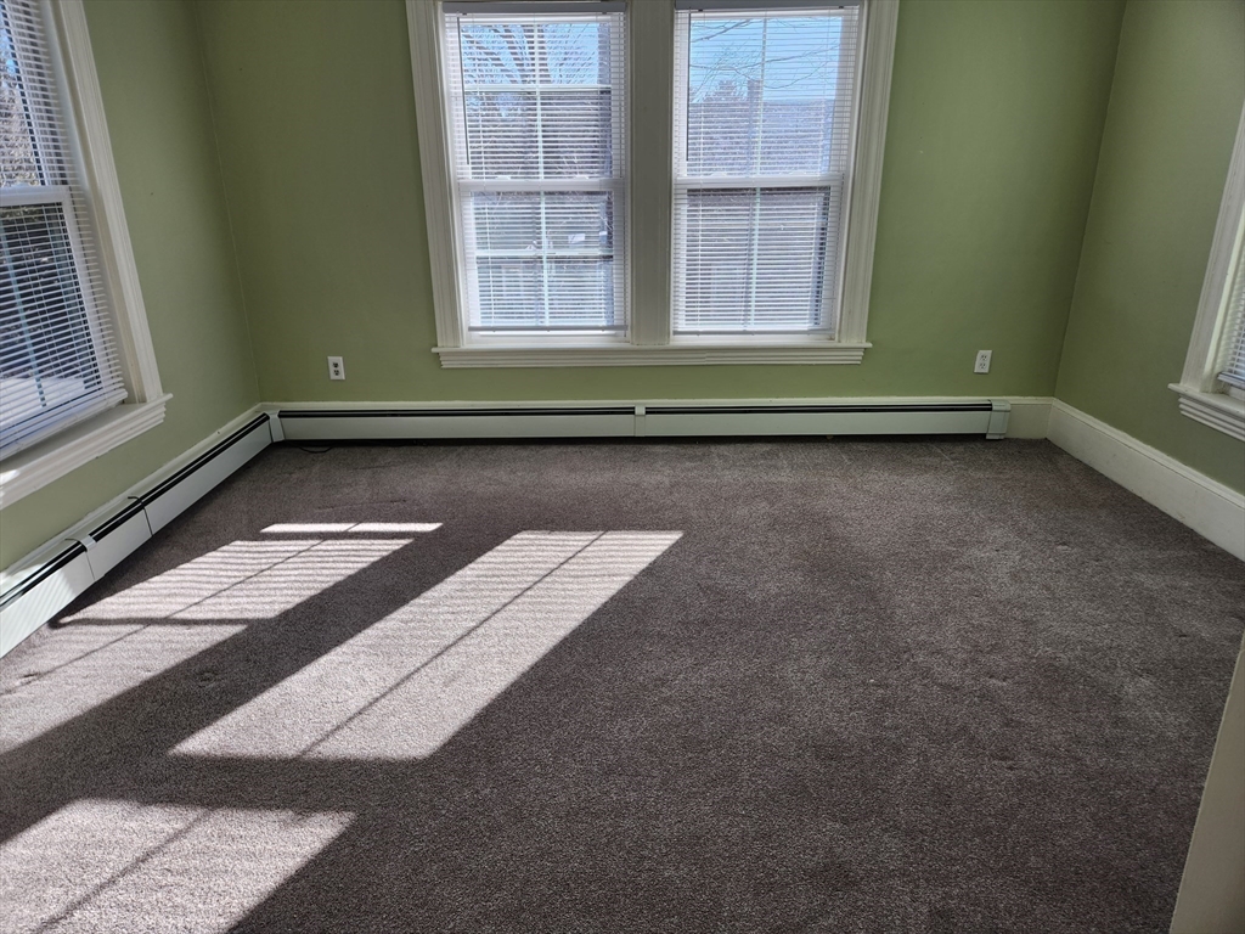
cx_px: 622
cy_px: 467
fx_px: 827
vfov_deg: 58.9
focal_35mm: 23
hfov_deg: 73.9
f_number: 1.8
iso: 20
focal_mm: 5.4
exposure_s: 1/180
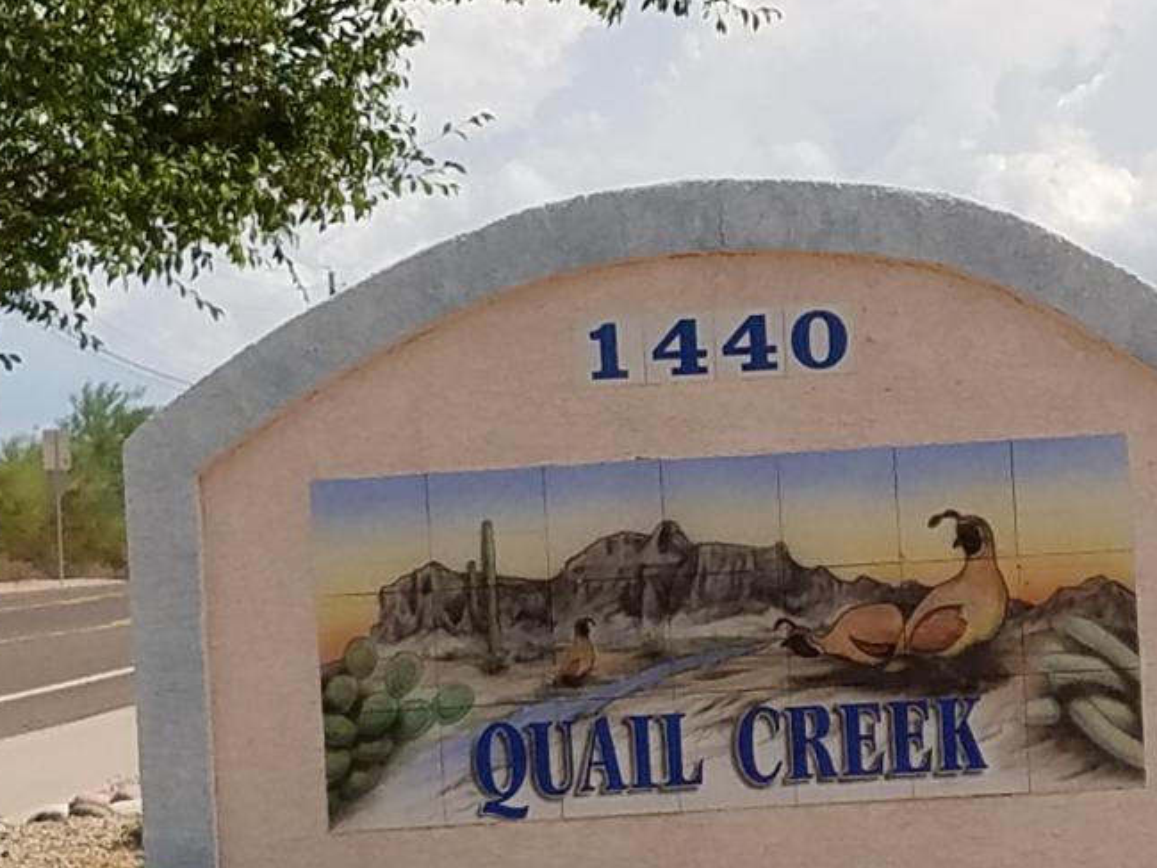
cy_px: 456
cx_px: 800
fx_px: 1371
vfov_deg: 35.1
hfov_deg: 44.9
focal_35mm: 41
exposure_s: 1/3744
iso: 50
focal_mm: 4.2
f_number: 1.7
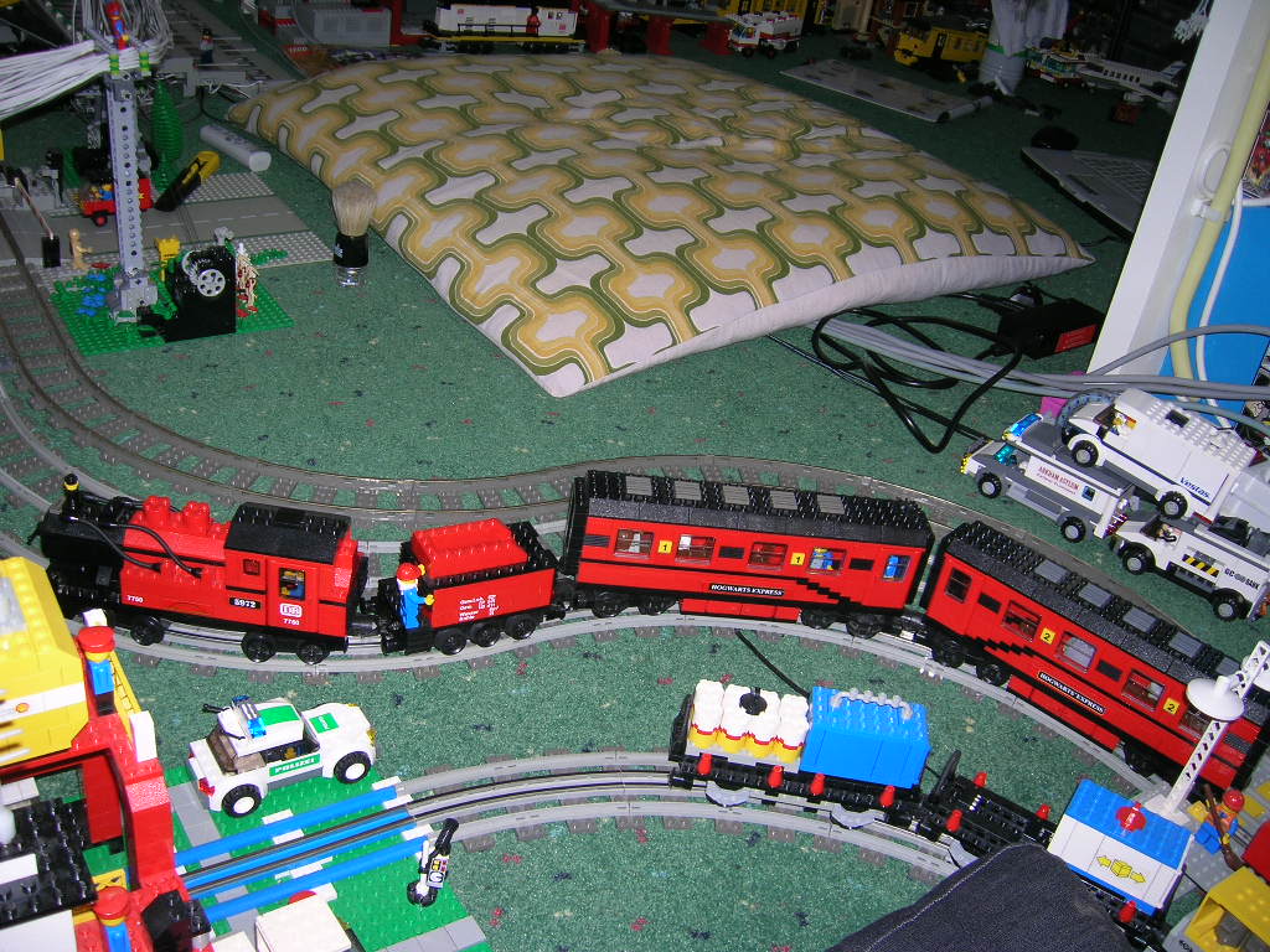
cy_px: 476
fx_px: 1247
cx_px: 635
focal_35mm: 34
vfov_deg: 41.8
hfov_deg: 54.0
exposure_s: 1/60.1
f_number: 2.9
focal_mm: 5.7
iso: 50
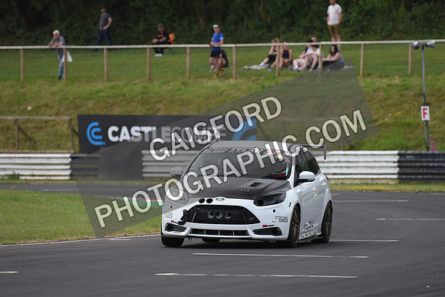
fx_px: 4945
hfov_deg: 5.2
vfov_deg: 3.4
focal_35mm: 400
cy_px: 148
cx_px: 222
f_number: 5.6
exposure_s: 1/1000
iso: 1250
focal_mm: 400
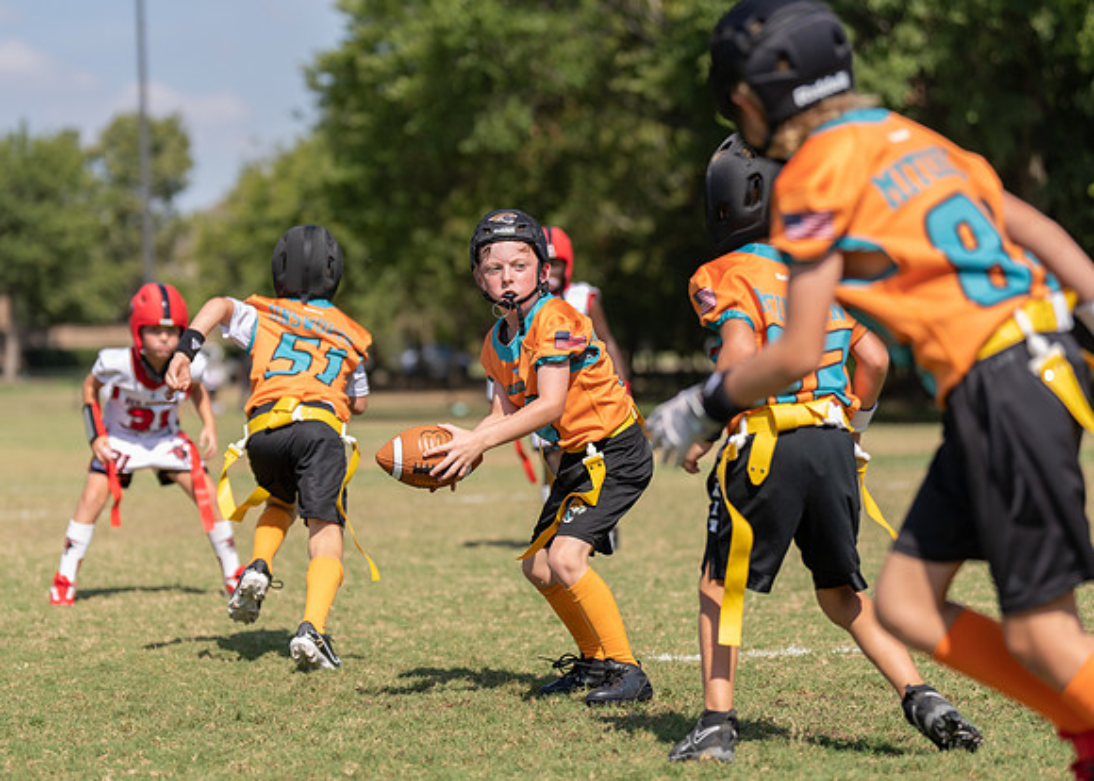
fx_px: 3805
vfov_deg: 11.7
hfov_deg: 16.4
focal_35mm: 122
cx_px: 476
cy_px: 389
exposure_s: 1/1600
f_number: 2.8
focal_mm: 100
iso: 100
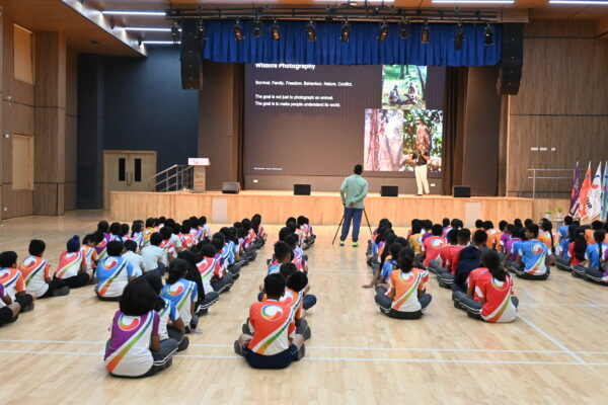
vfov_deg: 29.9
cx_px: 304
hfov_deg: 43.6
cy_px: 202
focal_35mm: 45
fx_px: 760
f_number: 4.8
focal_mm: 30
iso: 2000
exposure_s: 1/125
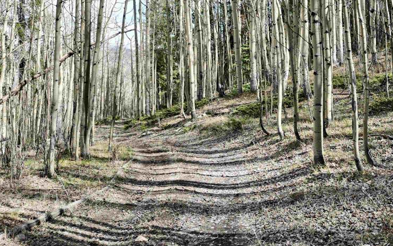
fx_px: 375
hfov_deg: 55.0
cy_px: 59
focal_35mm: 35
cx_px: 233
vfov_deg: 35.4
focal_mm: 6.72
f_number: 1.7
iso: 140
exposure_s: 1/1250
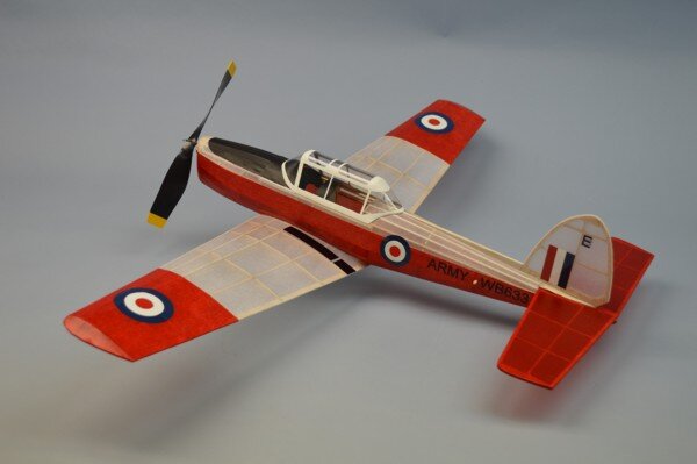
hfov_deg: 38.9
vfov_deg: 26.4
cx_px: 348
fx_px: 987
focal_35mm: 51
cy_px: 232
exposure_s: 1/125
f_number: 5.6
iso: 250
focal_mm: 34
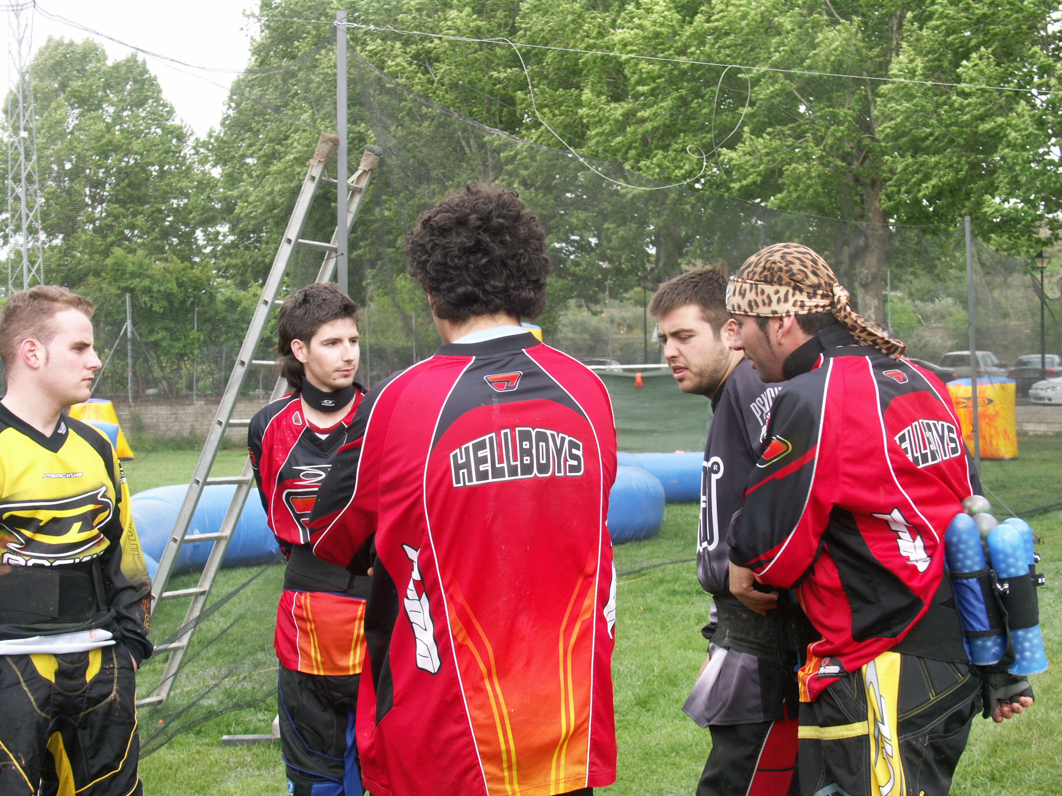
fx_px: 1718
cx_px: 531
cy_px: 398
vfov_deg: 26.1
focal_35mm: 56
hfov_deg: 34.3
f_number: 4.5
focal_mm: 14.33
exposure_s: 1/100
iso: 64
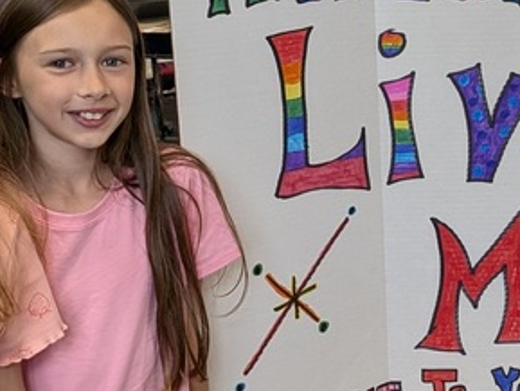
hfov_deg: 22.3
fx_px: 1247
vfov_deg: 17.8
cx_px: 560
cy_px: 168
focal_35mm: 83
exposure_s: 1/162
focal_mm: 4.53
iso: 104
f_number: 1.7
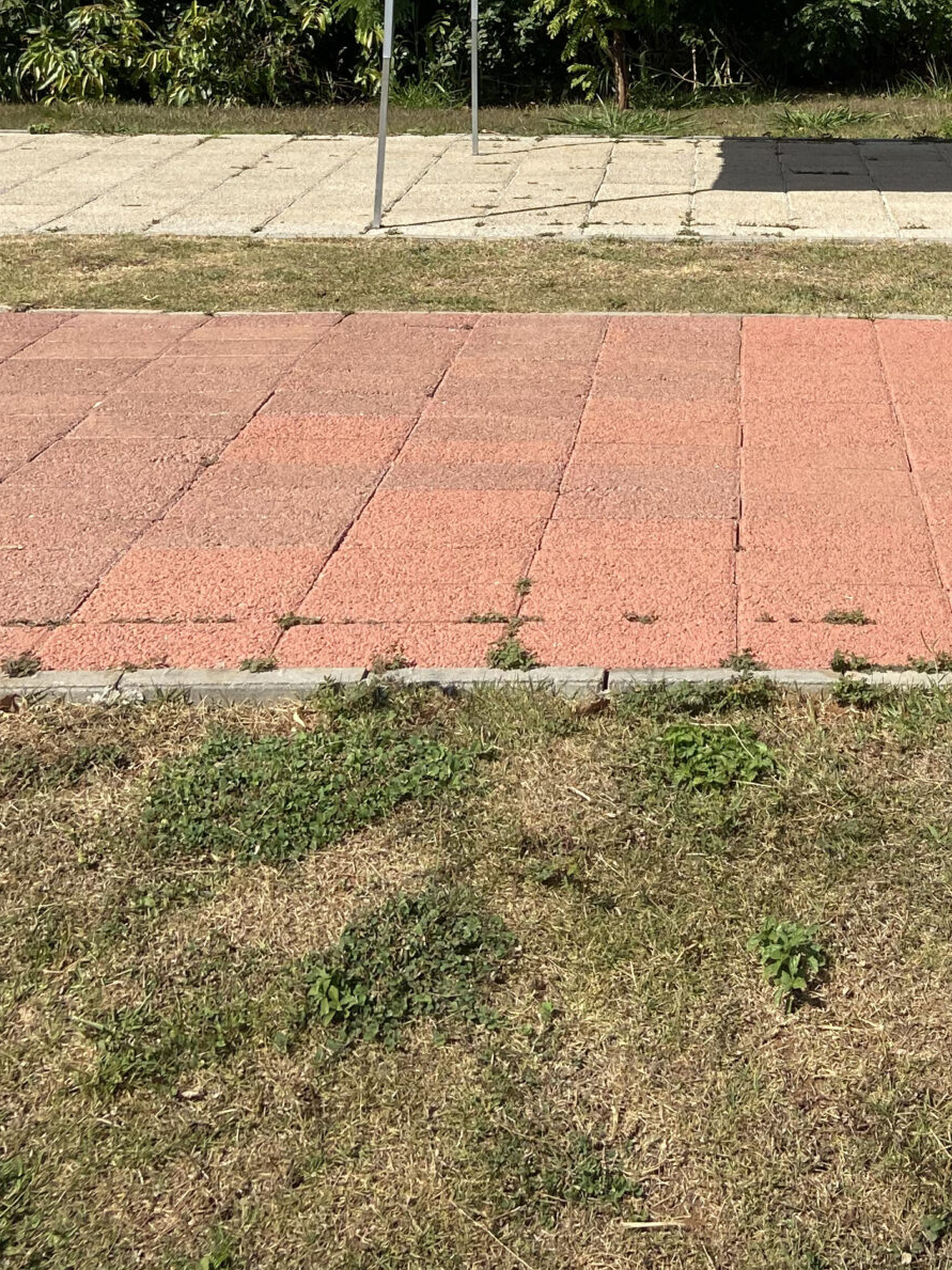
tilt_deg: -5.7
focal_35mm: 56
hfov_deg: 25.5
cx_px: 798
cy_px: 110
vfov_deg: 32.5
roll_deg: -1.0
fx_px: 2055
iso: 32
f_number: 1.8
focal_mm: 4.25
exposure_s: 1/2967
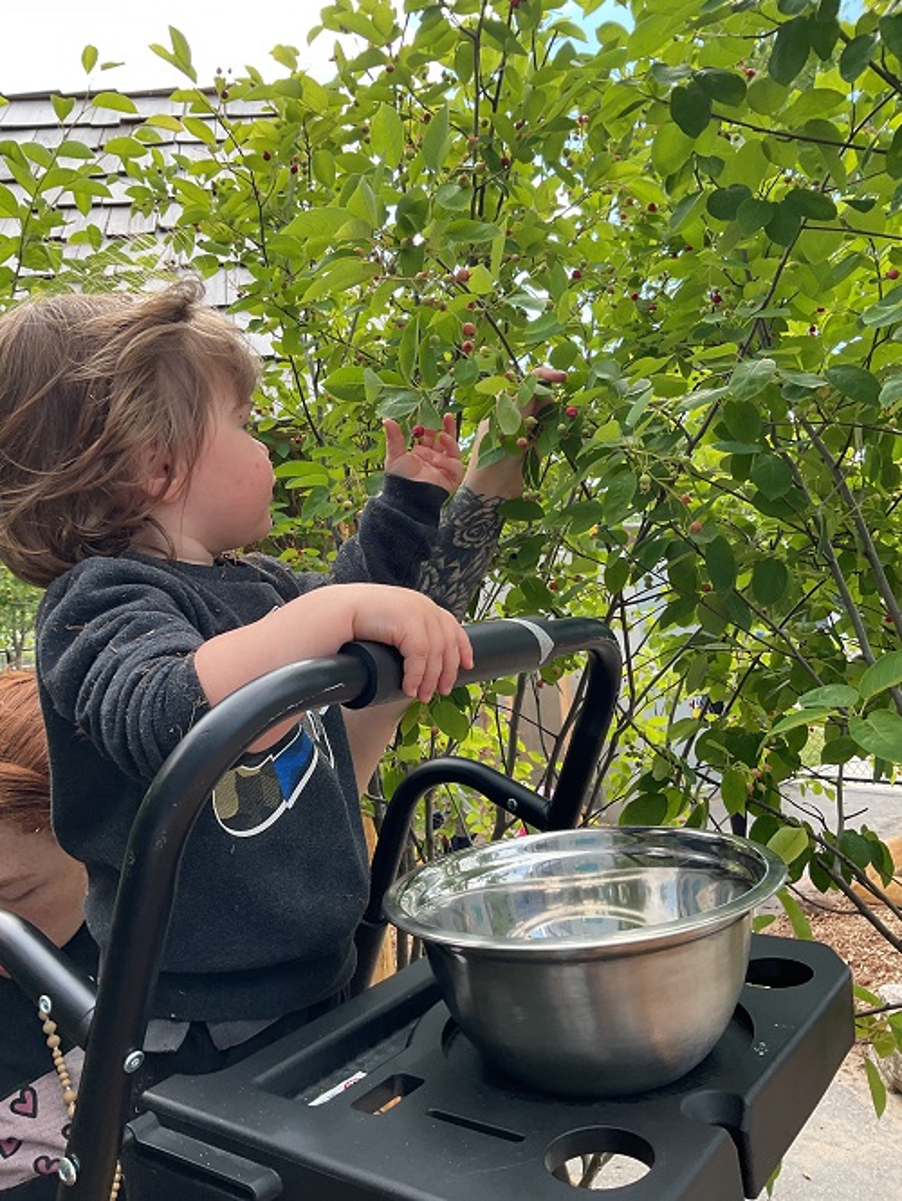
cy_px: 600
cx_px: 451
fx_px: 1007
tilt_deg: -1.4
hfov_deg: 48.3
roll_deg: +7.1
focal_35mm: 29
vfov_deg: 61.6
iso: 16
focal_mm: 3
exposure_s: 1/259
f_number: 1.8
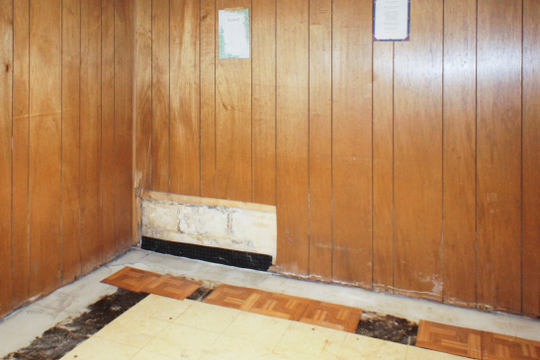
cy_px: 179
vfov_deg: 40.0
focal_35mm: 33
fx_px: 495
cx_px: 217
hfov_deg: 56.8
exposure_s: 1/60
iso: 1600
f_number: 2.8
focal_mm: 16
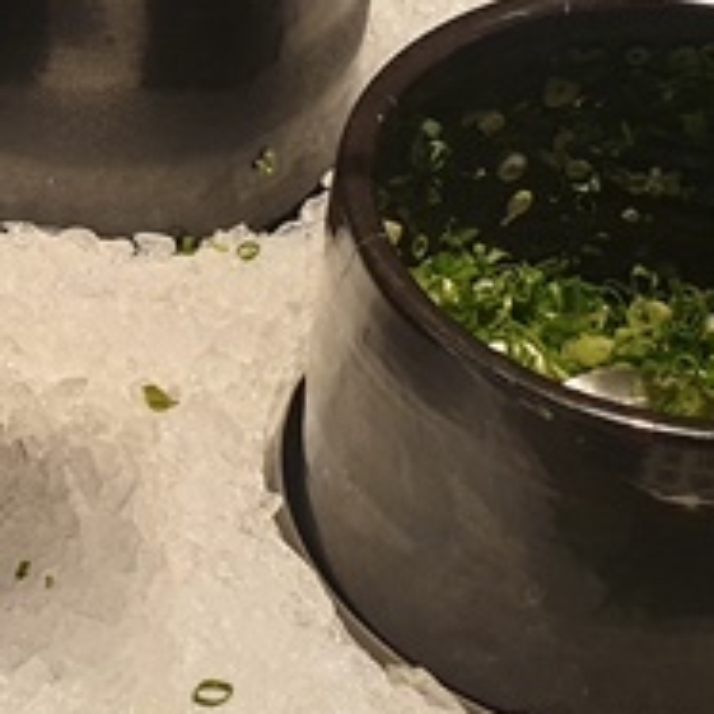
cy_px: 323
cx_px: -8
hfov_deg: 19.6
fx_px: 2007
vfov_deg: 20.2
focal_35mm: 86
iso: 250
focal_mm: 4.3
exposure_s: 1/37
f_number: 2.4
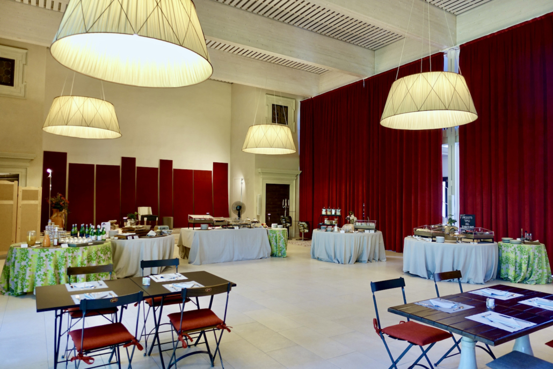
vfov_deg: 53.1
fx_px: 369
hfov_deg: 73.7
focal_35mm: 24
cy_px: 184
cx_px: 276
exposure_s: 1/30
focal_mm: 8.8
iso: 160
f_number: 1.8
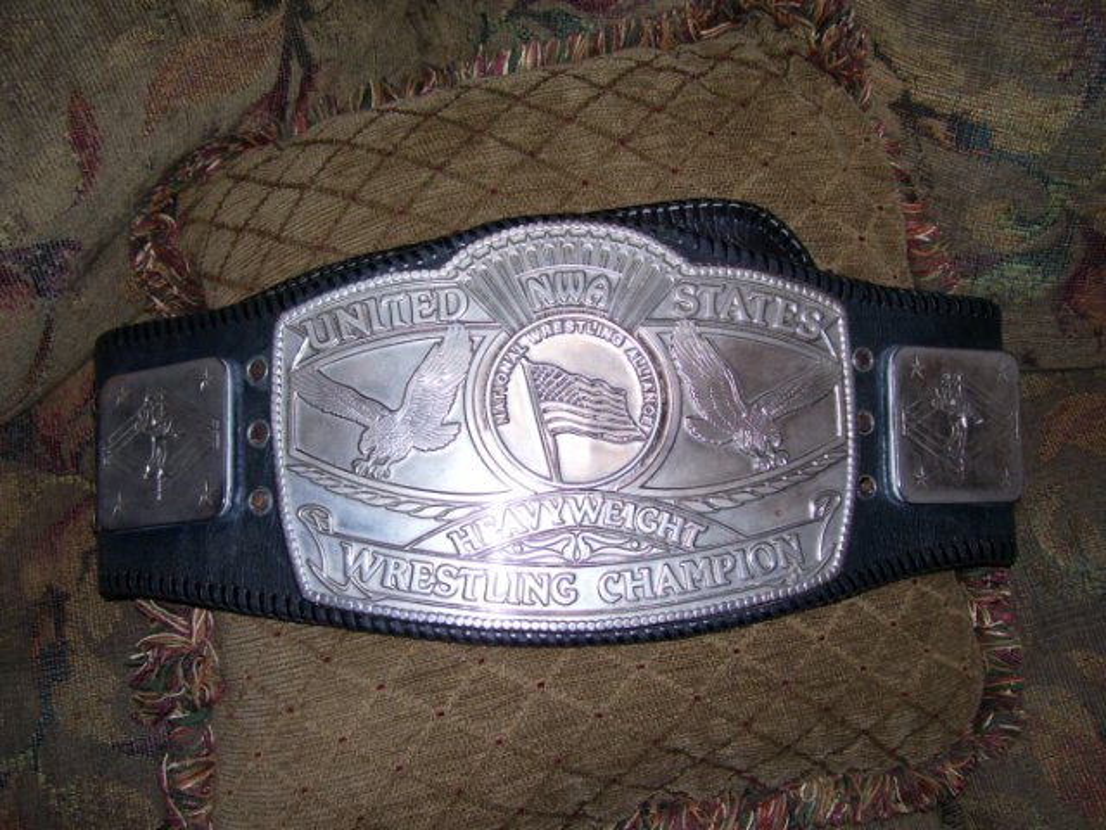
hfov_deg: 50.1
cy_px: 415
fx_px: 1182
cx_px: 553
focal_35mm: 37
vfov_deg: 38.7
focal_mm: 6
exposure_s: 1/60
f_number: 2.7
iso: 80
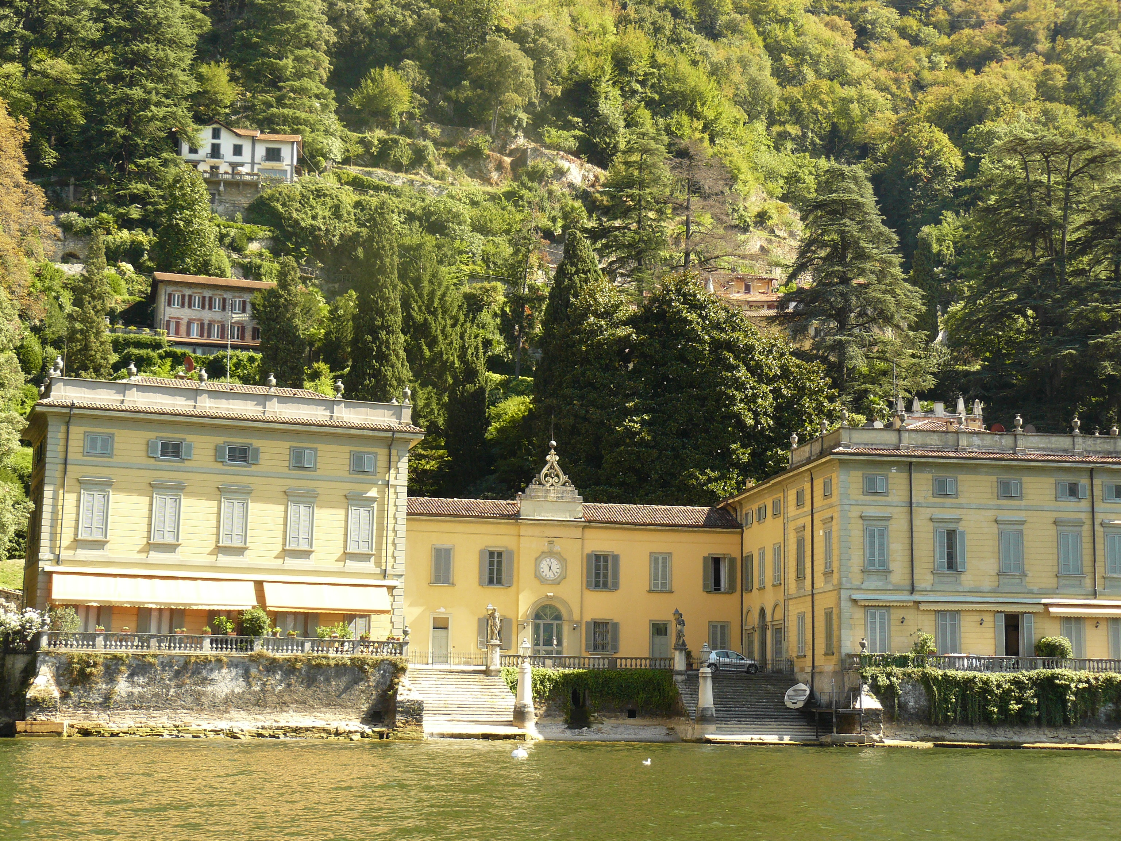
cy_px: 420
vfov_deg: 26.6
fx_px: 1781
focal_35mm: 55
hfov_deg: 34.9
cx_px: 560
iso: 100
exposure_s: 1/125
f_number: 4
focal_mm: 9.2
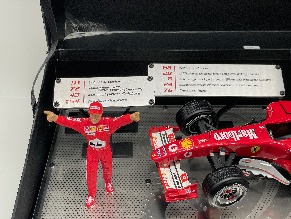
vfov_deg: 28.0
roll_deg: -1.7
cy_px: 110
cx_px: 146
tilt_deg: -30.1
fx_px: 437
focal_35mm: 52
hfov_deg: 36.8
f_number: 2
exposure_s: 1/75
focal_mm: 6
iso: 50
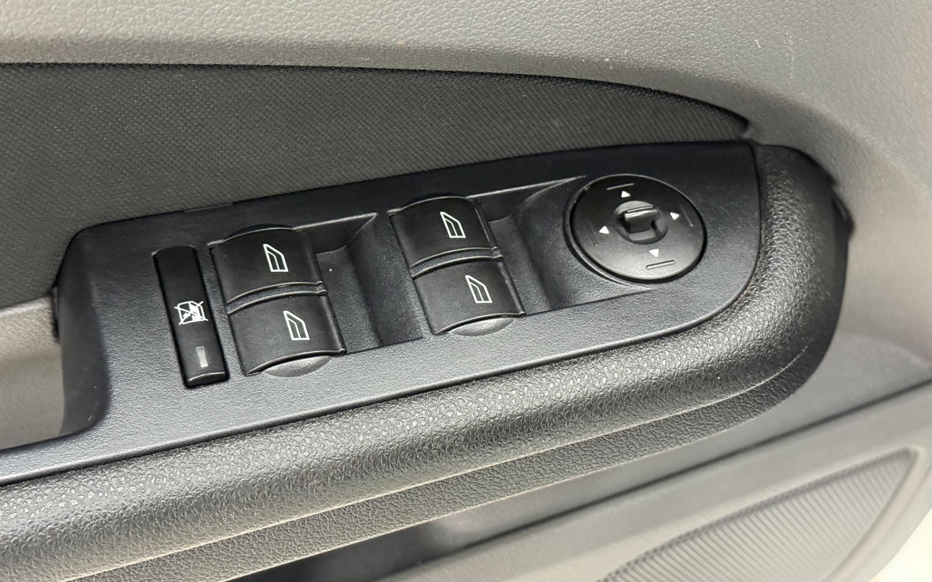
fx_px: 1295
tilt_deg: -51.4
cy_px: 291
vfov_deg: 25.3
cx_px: 465
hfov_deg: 39.6
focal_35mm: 51
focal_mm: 6.76
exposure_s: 1/30
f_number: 1.78
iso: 500
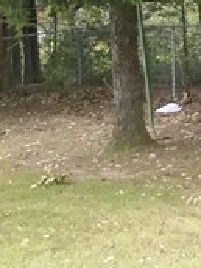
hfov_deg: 8.6
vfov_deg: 12.5
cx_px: 508
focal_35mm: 155
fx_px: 1200
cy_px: -25
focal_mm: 4.2
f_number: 1.7
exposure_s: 1/120
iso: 100
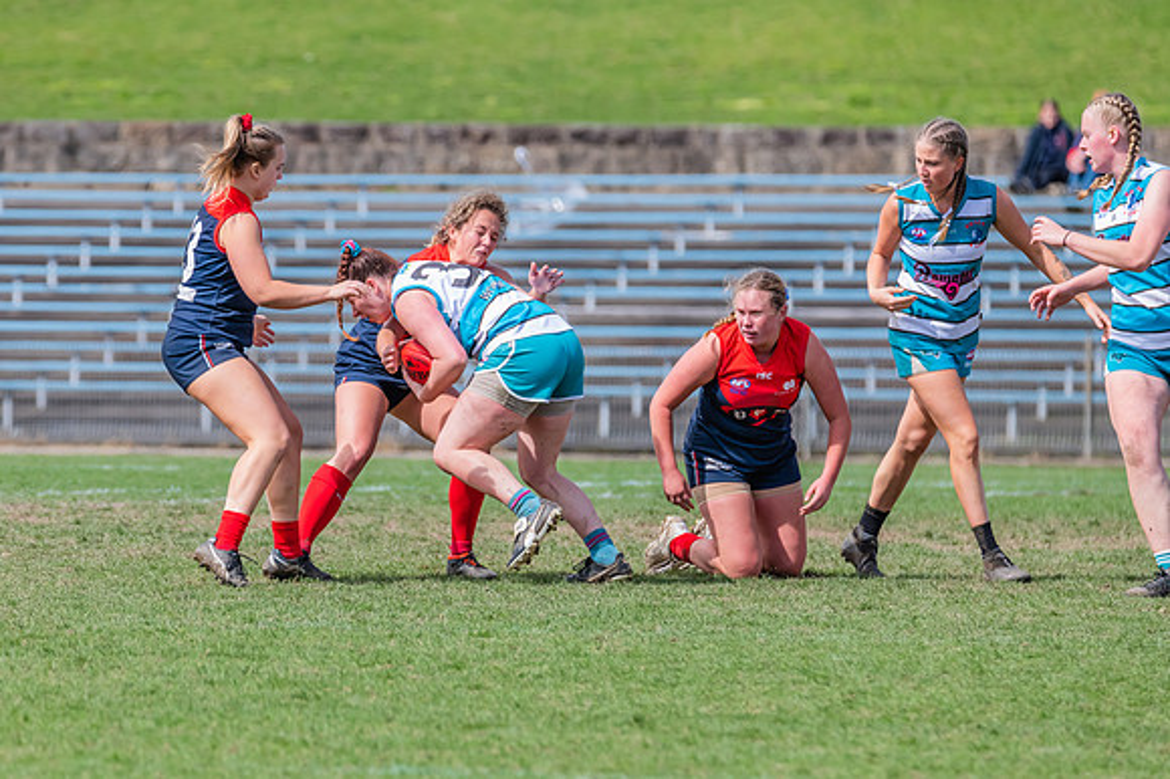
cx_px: 480
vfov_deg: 3.0
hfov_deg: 4.5
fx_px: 14960
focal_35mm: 461
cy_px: 430
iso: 800
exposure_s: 1/1600
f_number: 8
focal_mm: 380
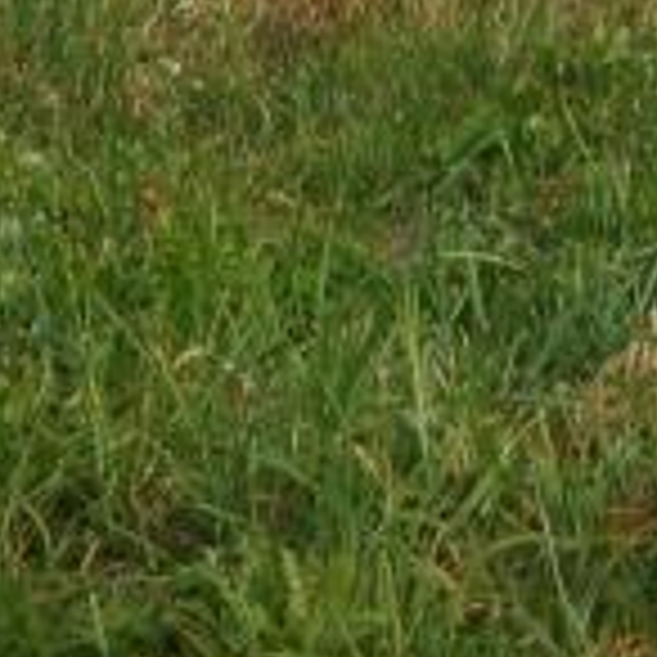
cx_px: 1760
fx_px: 7172
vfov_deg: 5.1
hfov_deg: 5.0
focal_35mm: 334
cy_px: -940
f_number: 11
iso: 200
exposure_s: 1/200
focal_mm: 30
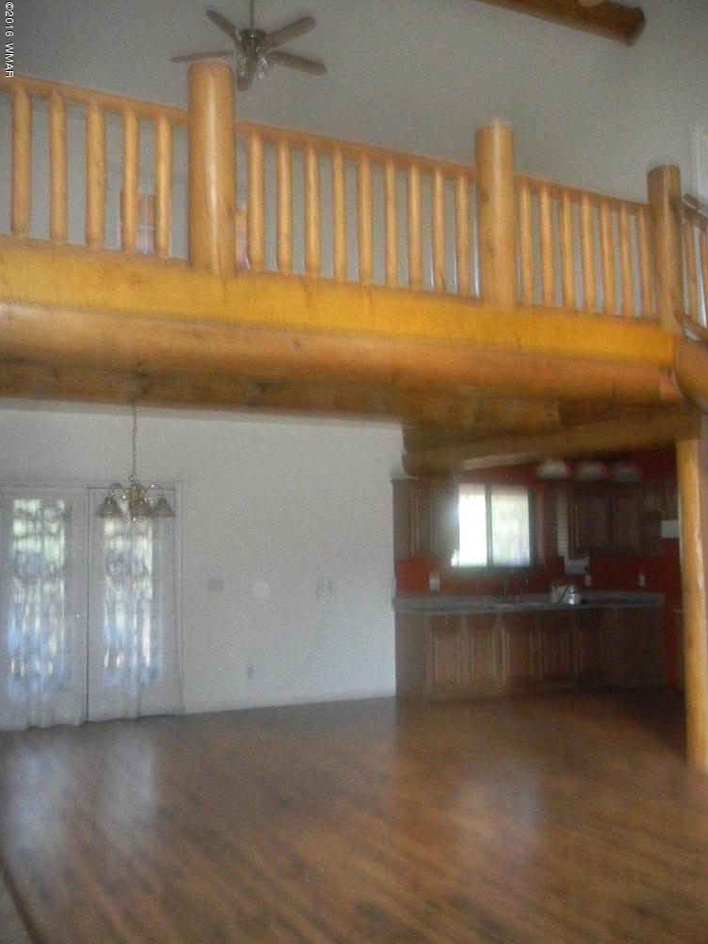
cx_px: 347
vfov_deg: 51.4
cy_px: 481
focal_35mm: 36
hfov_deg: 39.7
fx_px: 982
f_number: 3.6
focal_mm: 6.3
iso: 587
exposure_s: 1/30
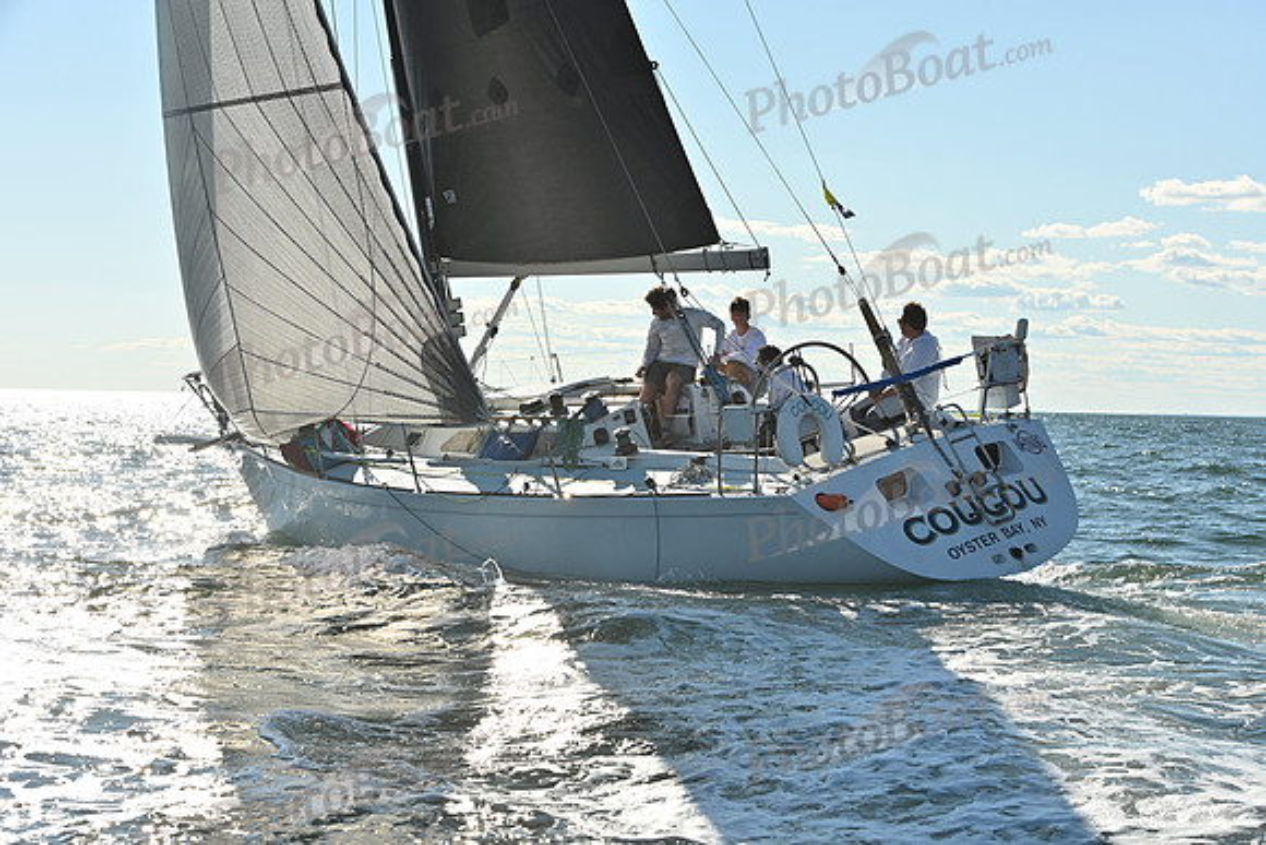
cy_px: 422
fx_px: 2462
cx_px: 633
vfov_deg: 19.5
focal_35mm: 70
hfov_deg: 28.8
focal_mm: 70
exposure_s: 1/1250
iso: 320
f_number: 9
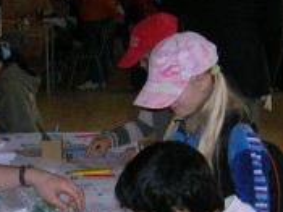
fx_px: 1013
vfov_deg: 11.8
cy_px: 194
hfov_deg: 15.9
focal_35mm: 124
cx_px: 86
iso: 87
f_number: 2.9
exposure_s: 1/60.1
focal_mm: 5.7
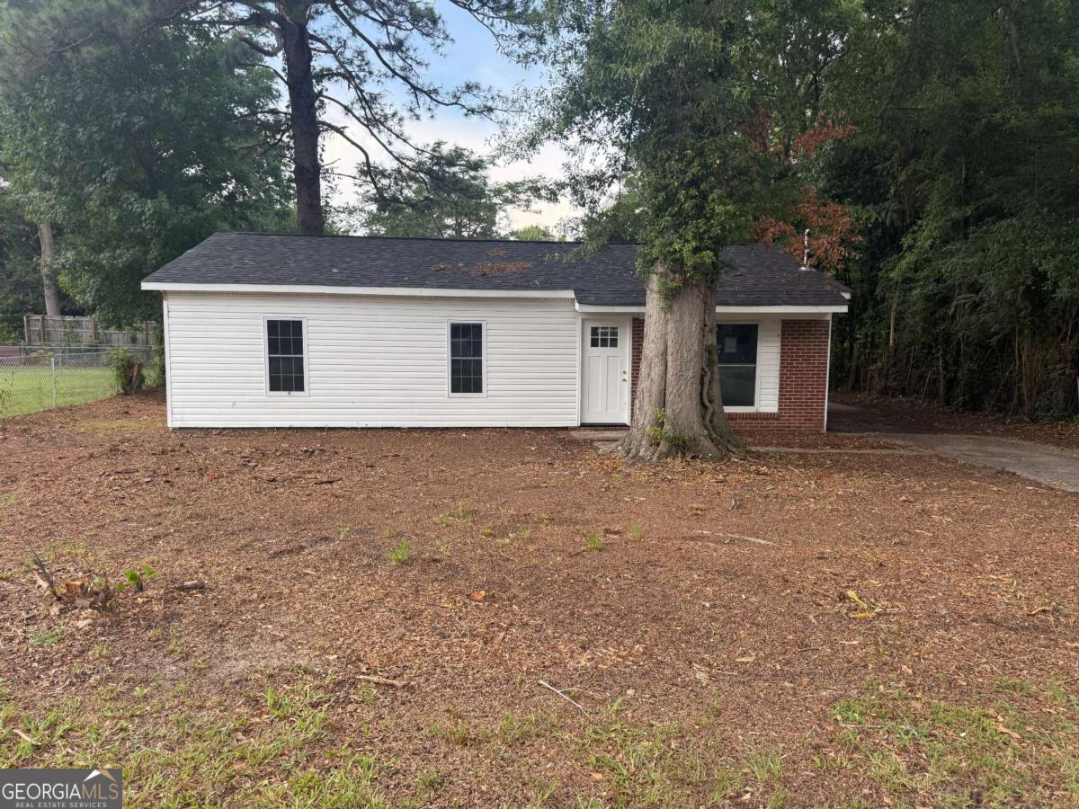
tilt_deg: -3.8
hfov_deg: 71.6
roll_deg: -0.9
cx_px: 540
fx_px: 748
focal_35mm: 24
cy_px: 404
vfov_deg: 56.8
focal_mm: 6.76
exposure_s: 1/955
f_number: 1.78
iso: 100
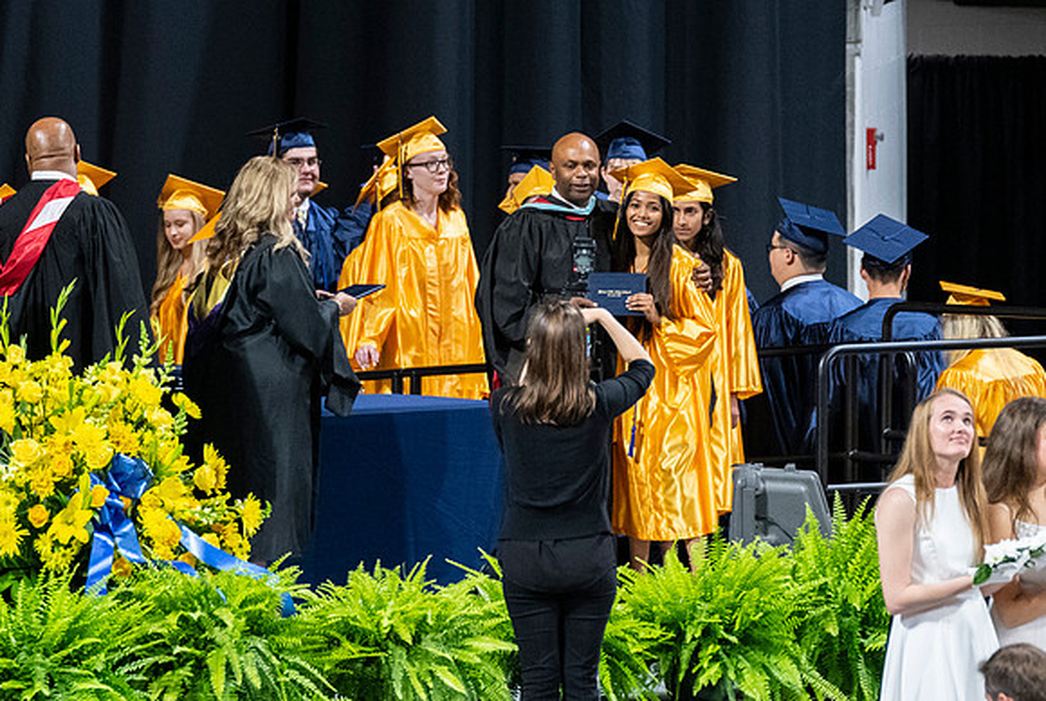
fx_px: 11758
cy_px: 353
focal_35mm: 404
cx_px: 670
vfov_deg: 3.4
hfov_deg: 5.1
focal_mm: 200
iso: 2000
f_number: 4
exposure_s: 1/200
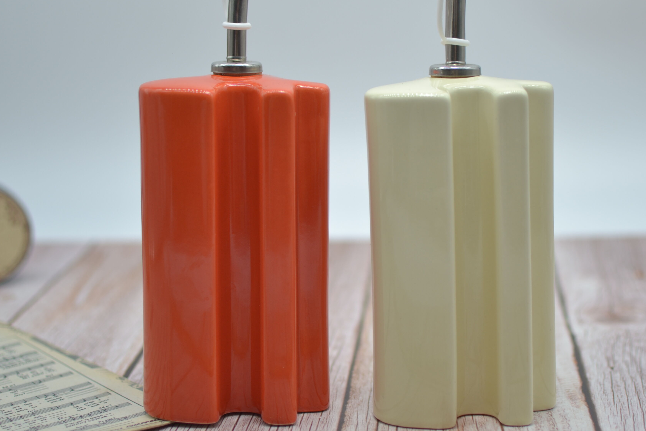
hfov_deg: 28.2
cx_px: 362
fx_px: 1286
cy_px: 182
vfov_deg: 19.0
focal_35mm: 72
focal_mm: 35
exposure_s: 1/500
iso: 100
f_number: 1.8
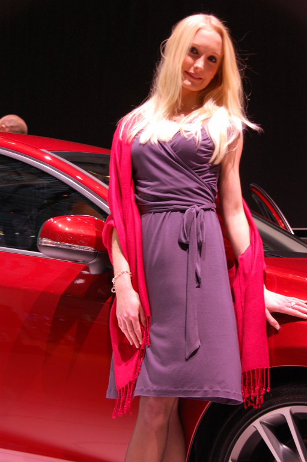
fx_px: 1153
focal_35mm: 90
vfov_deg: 22.6
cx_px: 154
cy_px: 231
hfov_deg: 15.2
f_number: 5.3
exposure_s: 1/80
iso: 800
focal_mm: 60
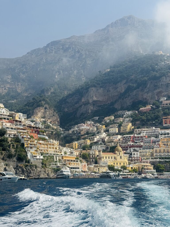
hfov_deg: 30.3
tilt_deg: +8.8
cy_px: 114
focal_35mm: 48
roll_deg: +3.3
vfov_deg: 39.7
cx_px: 85
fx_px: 314
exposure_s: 1/5848
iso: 64
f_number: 1.78
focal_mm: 6.76
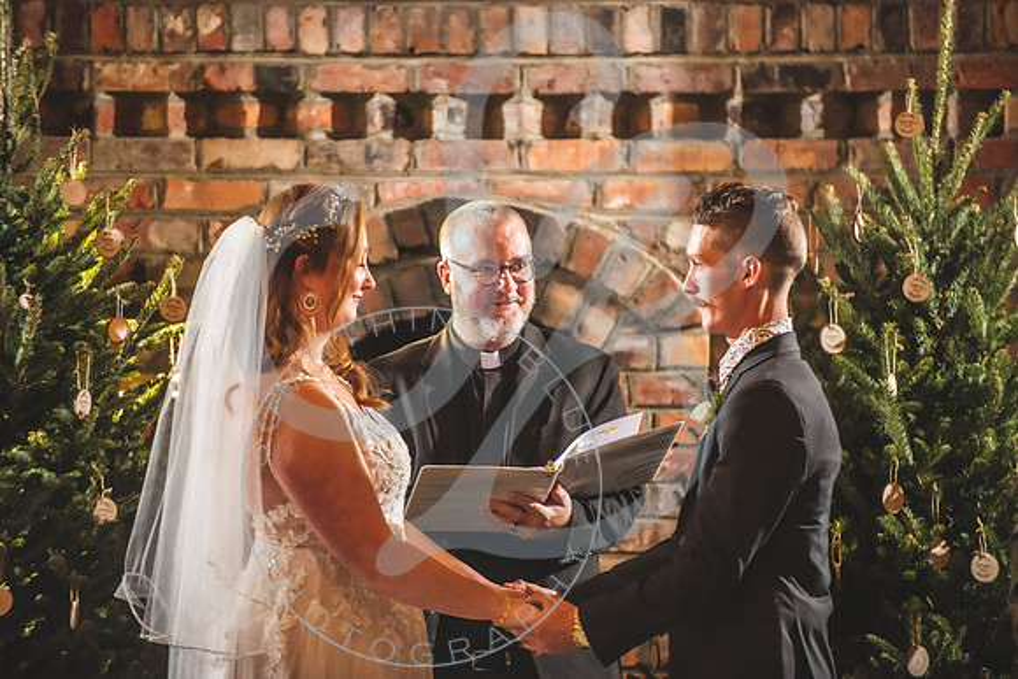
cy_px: 325
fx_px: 6122
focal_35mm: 216
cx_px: 541
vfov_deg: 6.4
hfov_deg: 9.5
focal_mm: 200
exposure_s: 1/200
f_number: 2.8
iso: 1000
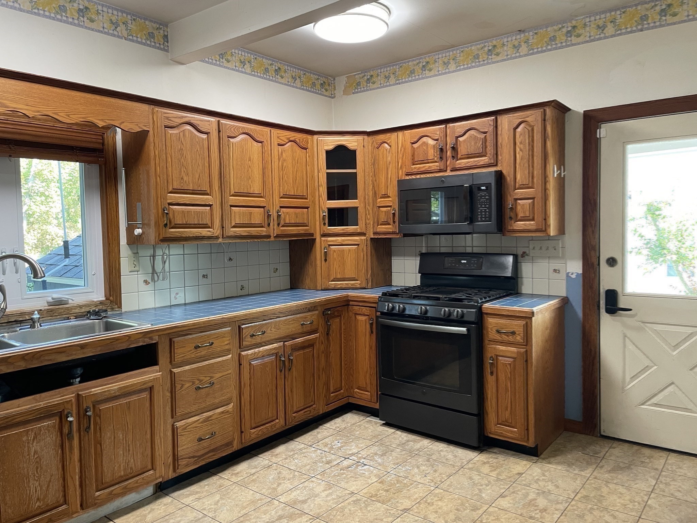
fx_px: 524
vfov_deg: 53.1
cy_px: 262
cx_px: 348
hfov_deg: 67.3
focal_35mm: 26
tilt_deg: -3.6
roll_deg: +1.6
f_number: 1.6
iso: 125
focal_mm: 4.2
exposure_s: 1/60
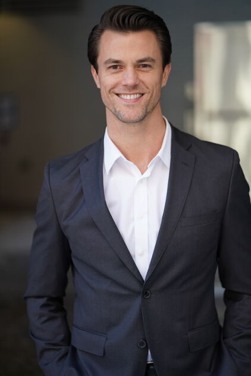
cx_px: 126
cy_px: 188
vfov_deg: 23.9
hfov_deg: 16.1
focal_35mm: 85
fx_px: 888
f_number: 1.8
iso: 500
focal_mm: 85
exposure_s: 1/1000
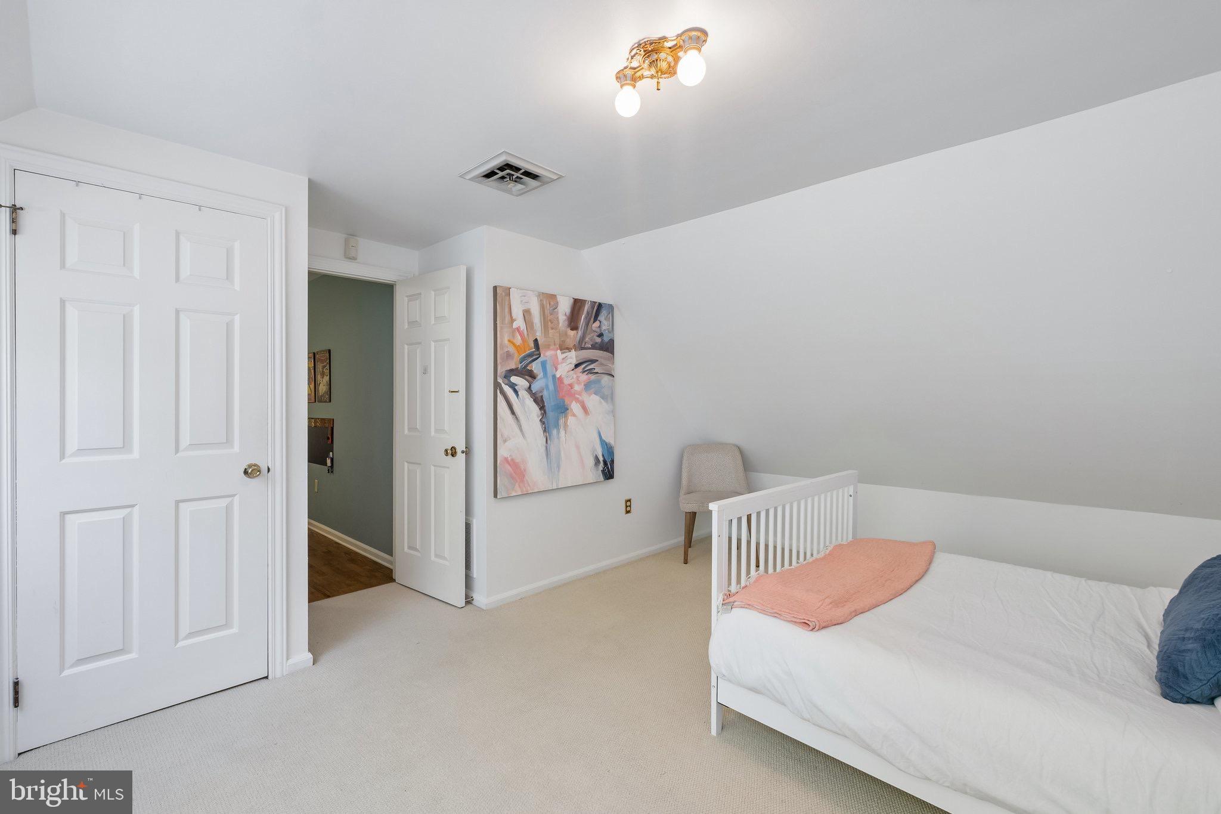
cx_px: 610
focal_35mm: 15
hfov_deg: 100.4
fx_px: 509
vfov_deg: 77.3
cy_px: 407
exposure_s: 1/8
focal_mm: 10
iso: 250
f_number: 8
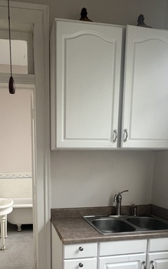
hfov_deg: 49.7
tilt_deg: -7.2
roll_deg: +1.1
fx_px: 176
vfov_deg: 71.7
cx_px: 51
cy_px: 187
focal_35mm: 24
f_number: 1.8
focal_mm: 1.57
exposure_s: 1/99
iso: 160
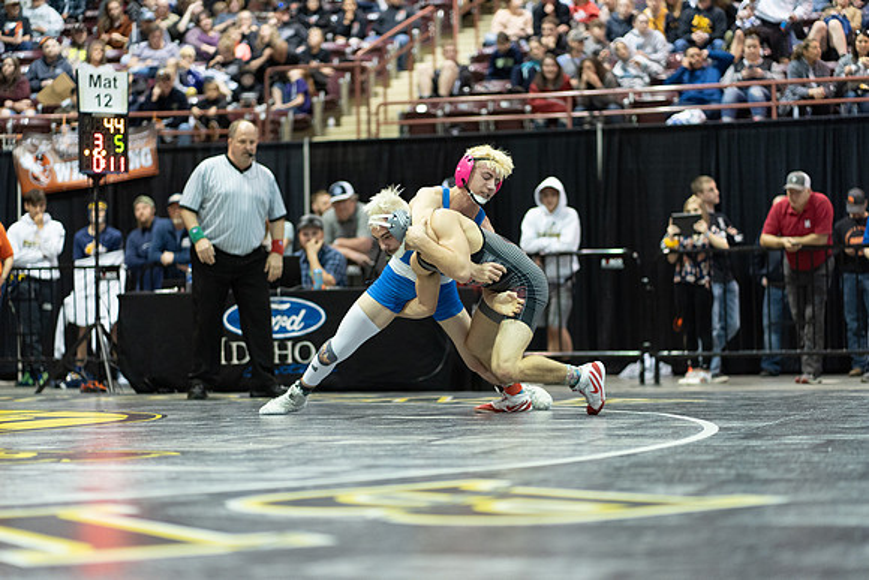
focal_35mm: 85
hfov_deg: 23.9
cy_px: 290
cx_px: 434
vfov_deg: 16.1
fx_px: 2052
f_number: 1.8
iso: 2500
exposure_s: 1/500
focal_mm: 85
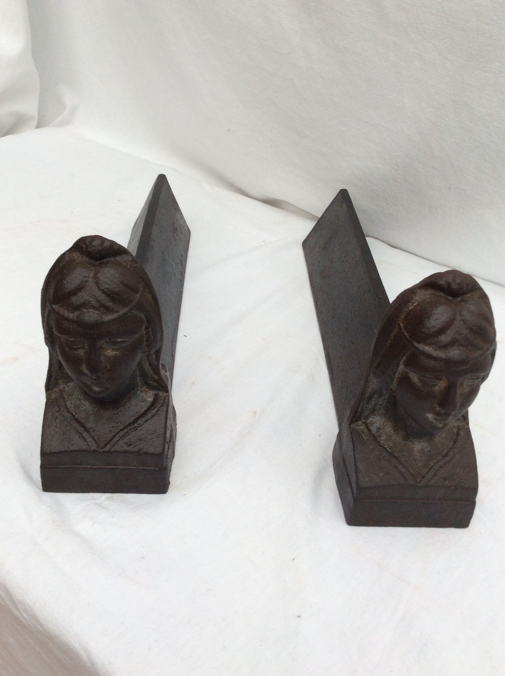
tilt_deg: -35.2
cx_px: 252
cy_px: 338
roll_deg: -1.8
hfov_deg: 44.1
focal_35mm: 32
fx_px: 624
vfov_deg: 56.9
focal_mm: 3.3
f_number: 2.4
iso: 32
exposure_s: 1/113
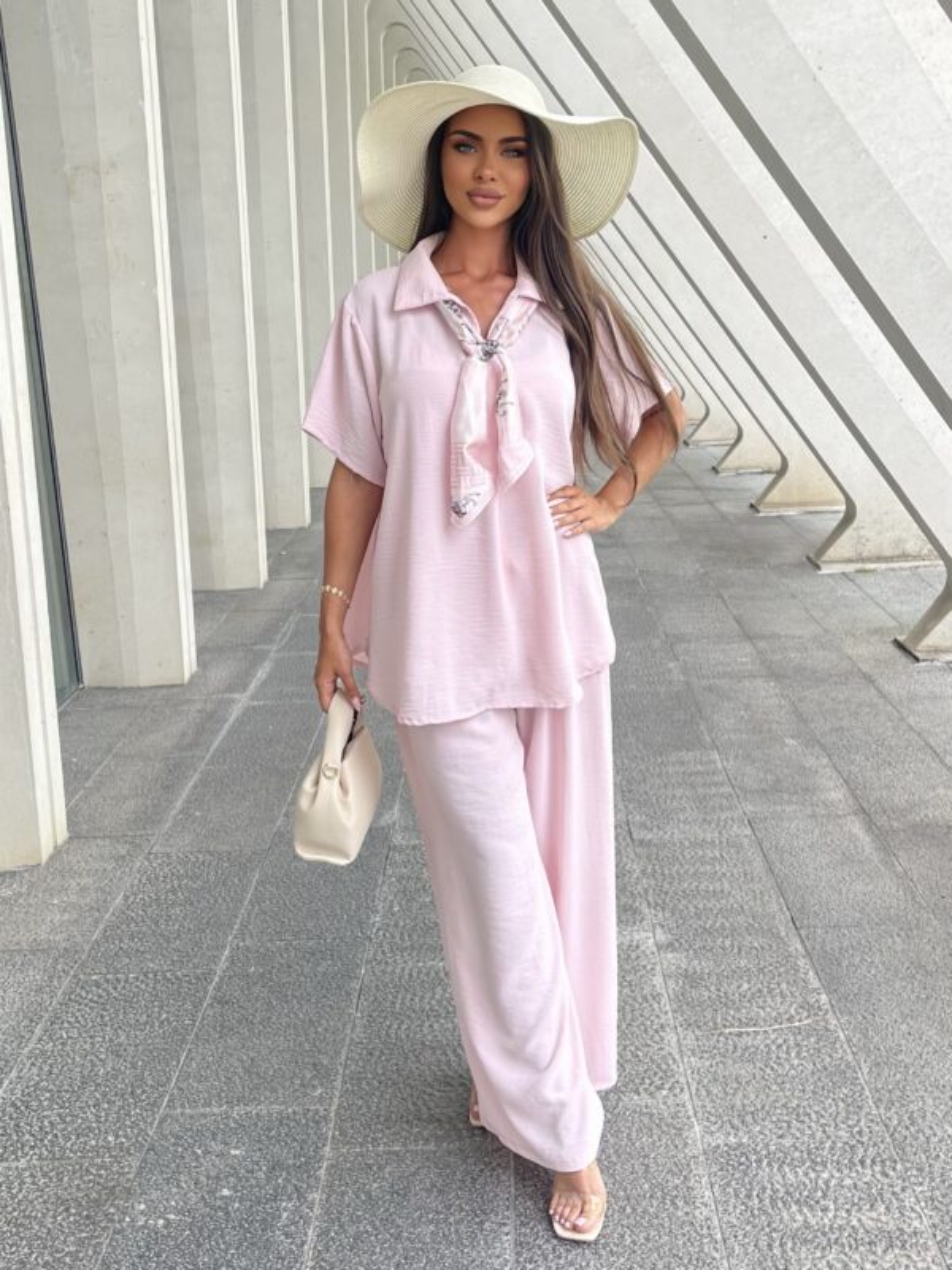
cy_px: 635
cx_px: 476
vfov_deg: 69.4
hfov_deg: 54.9
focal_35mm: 25
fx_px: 917
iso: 32
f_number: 1.6
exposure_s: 1/155
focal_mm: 5.1
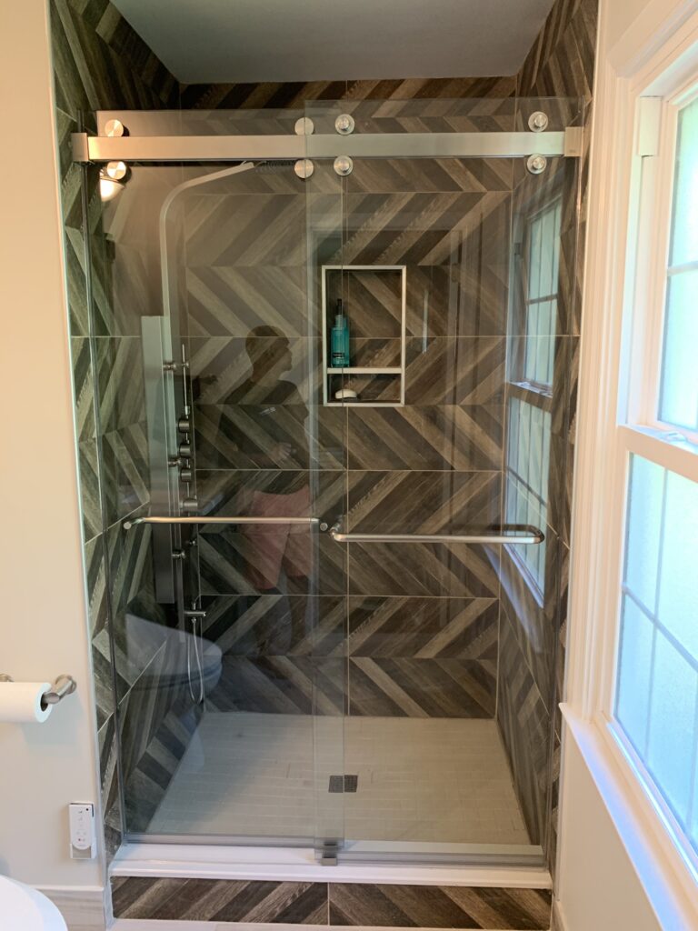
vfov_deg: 67.3
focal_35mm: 26
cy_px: 466
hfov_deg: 53.1
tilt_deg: -10.2
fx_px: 699
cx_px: 349
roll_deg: -0.5
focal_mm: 4.25
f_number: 1.8
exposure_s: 1/60
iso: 200
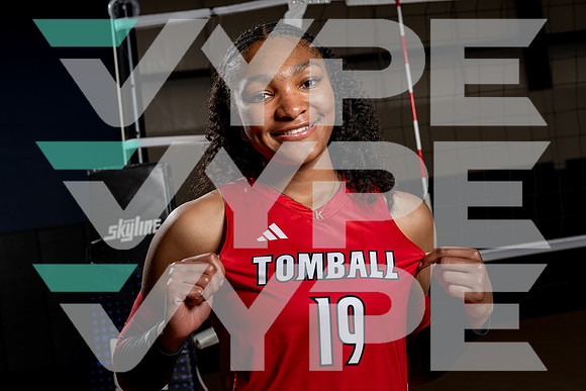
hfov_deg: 28.8
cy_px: 196
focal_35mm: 70
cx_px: 293
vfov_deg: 19.5
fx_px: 1140
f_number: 8
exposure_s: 1/250
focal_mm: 70
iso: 100
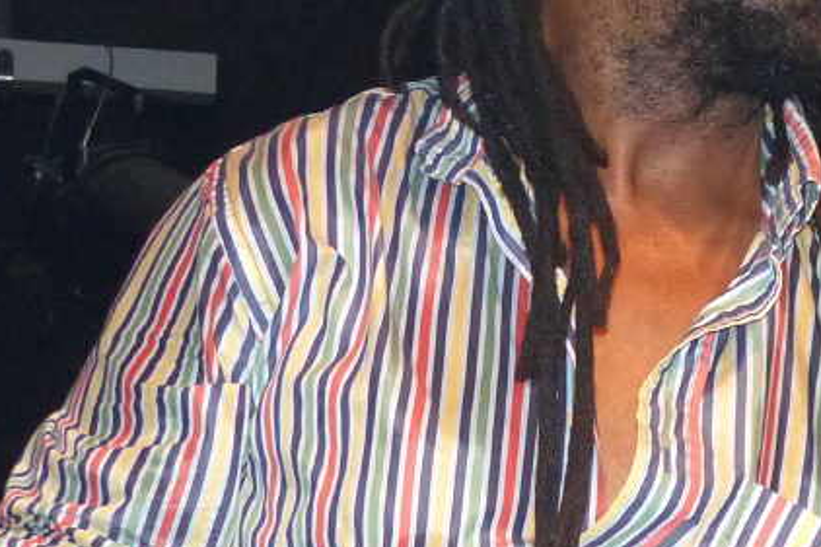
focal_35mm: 111
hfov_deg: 18.2
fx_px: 2530
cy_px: 442
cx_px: 673
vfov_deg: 12.3
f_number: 2.8
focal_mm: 8.1
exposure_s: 1/60
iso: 400
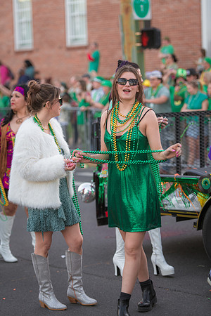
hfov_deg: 12.5
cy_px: 158
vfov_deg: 18.6
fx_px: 967
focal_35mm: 110
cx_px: 106
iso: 450
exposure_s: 1/160
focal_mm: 110
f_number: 2.8
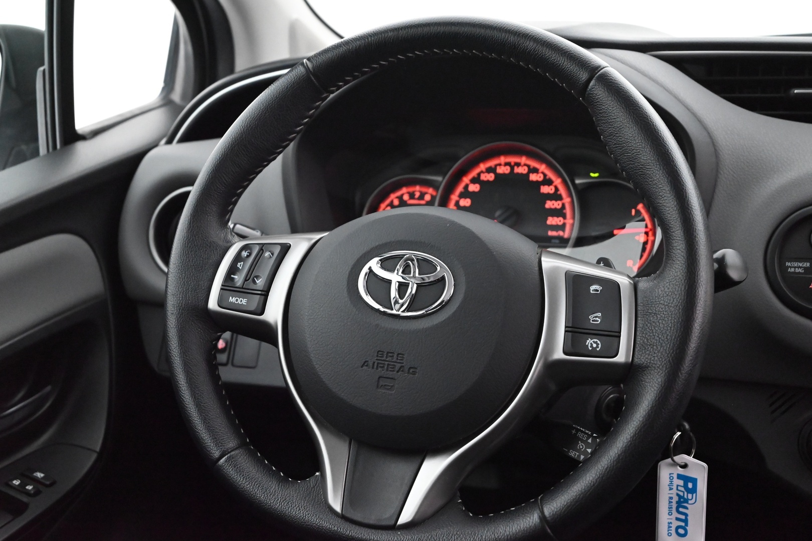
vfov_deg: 30.5
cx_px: 406
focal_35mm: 44
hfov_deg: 44.5
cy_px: 270
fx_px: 992
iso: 10000
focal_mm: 44
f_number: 6
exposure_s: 1/60
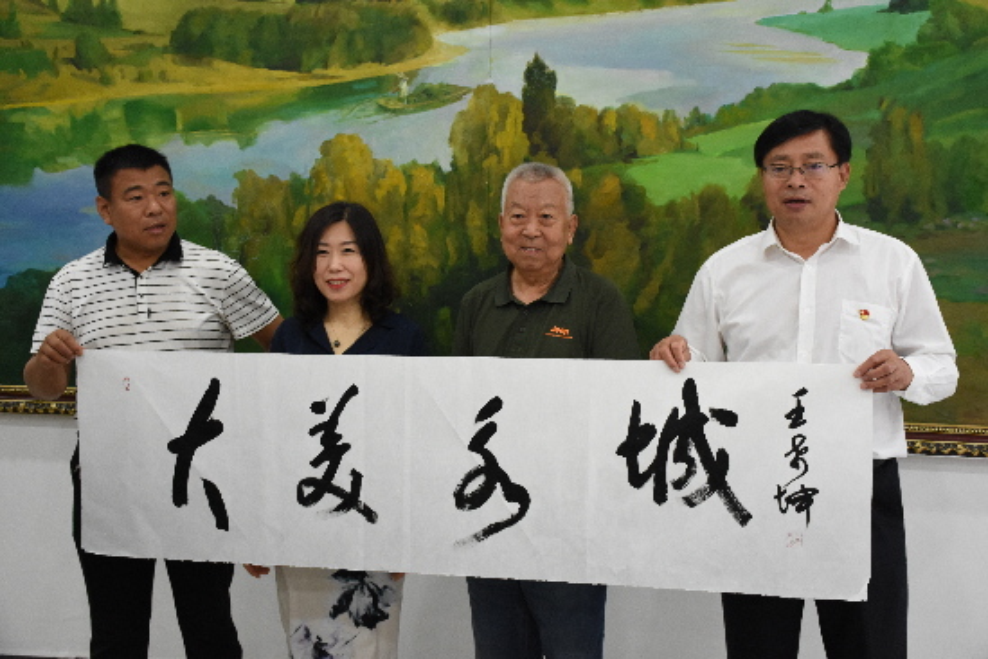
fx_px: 1235
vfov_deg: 29.9
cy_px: 330
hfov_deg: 43.6
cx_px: 494
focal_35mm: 45
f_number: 4.5
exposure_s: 1/80
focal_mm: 30
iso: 1600
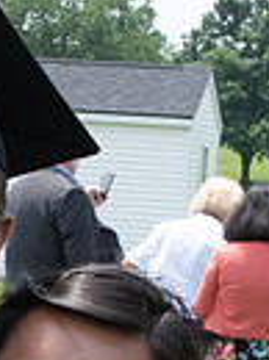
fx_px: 2755
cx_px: -180
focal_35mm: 265
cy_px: 595
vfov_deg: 7.3
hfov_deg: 5.5
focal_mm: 35.3
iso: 200
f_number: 20
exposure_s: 1/40
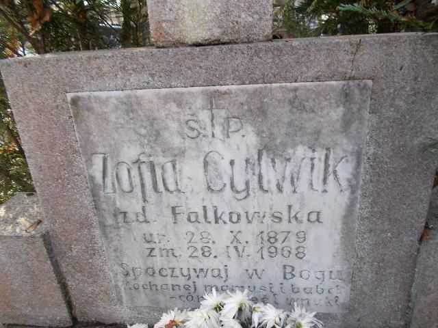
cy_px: 164
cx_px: 219
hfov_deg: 67.3
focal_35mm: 26
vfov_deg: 53.1
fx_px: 329
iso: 80
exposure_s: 1/50
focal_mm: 4.6
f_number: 3.2
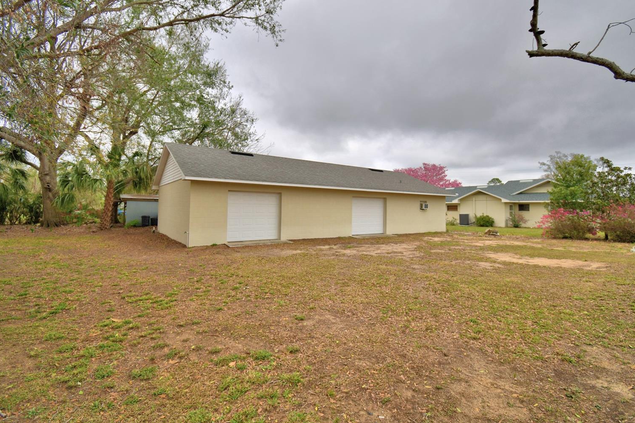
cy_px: 198
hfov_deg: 96.7
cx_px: 330
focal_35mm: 16
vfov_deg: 73.6
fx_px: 282
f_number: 4.5
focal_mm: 10
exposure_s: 1/800
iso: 100
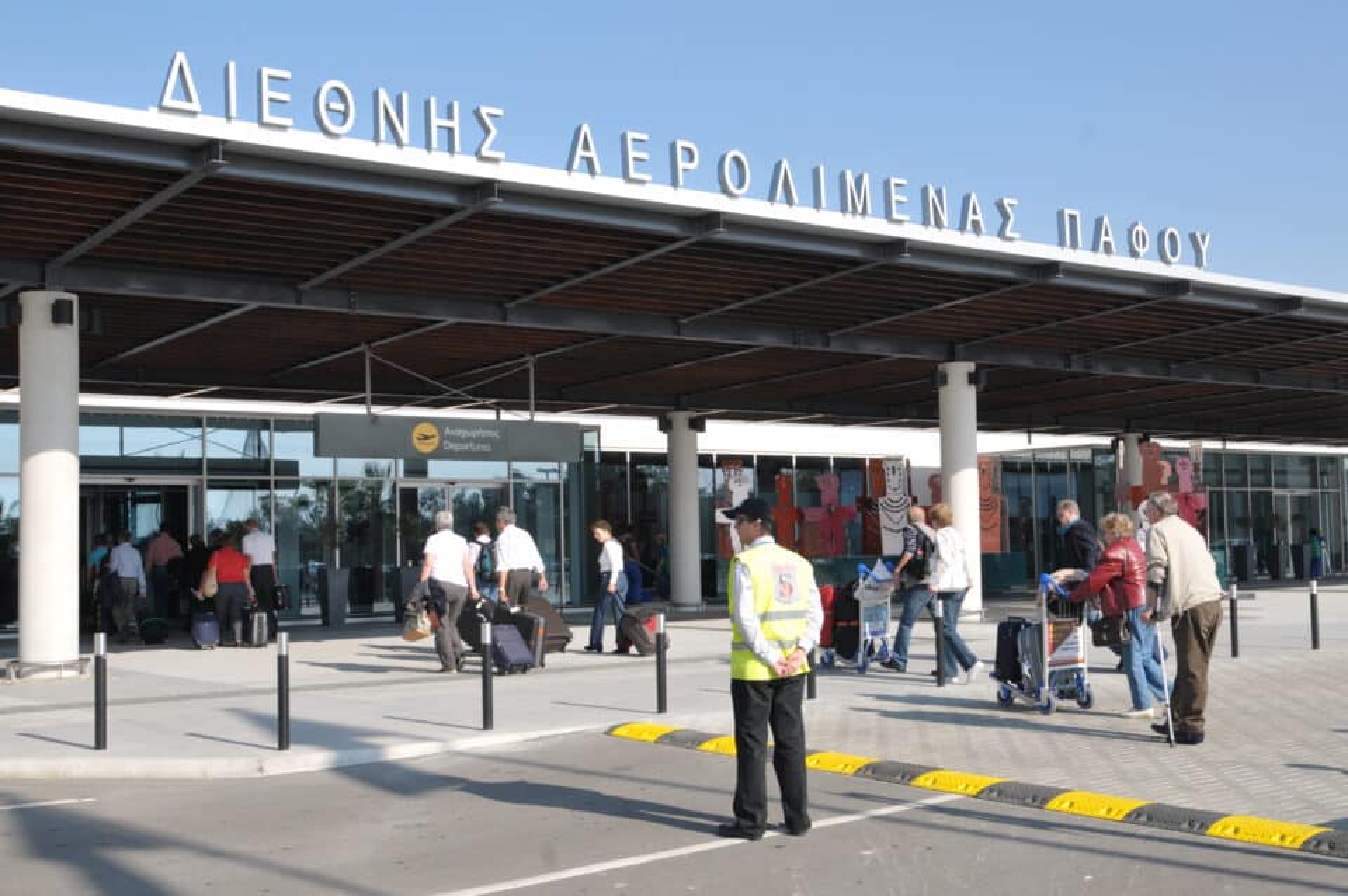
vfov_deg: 30.8
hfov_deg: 45.0
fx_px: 1627
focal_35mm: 44
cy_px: 448
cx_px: 674
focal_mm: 29
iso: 320
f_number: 10
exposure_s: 1/400
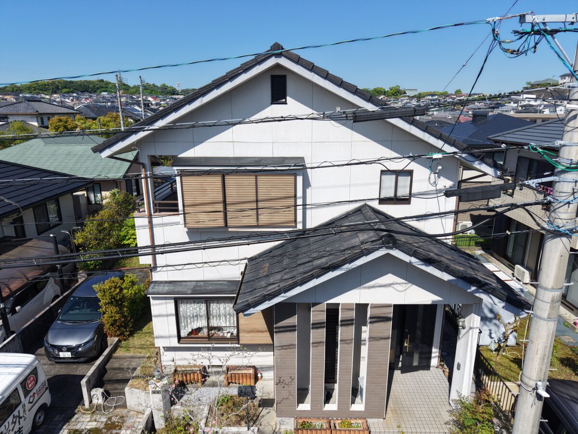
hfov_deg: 71.6
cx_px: 289
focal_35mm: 24
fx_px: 401
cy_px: 217
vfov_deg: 56.8
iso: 170
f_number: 1.8
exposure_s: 1/4000
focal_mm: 8.67
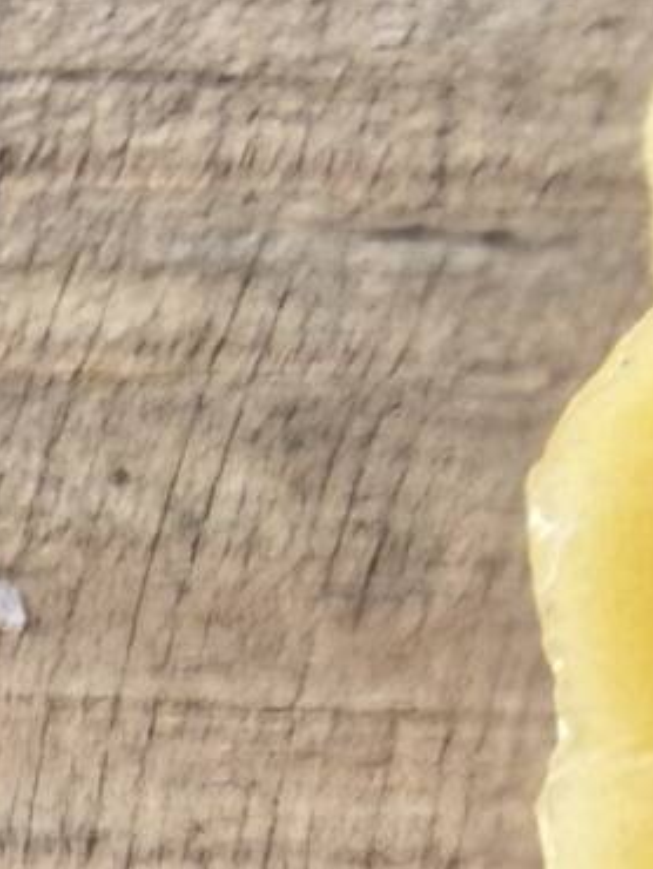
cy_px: 665
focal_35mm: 166
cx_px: 2081
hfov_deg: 7.6
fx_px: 4170
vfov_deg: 11.9
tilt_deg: -87.5
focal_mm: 2.22
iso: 40
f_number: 2.2
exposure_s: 1/110
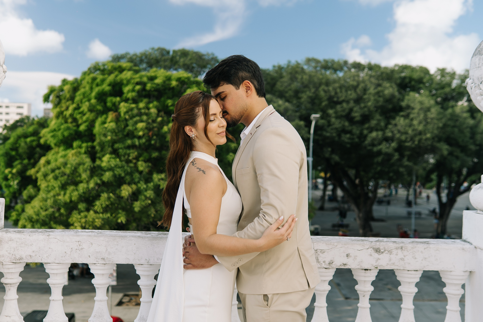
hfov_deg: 43.6
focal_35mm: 45
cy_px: 161
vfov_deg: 29.9
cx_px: 242
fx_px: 604
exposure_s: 1/500
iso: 80
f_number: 2.5
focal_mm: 30
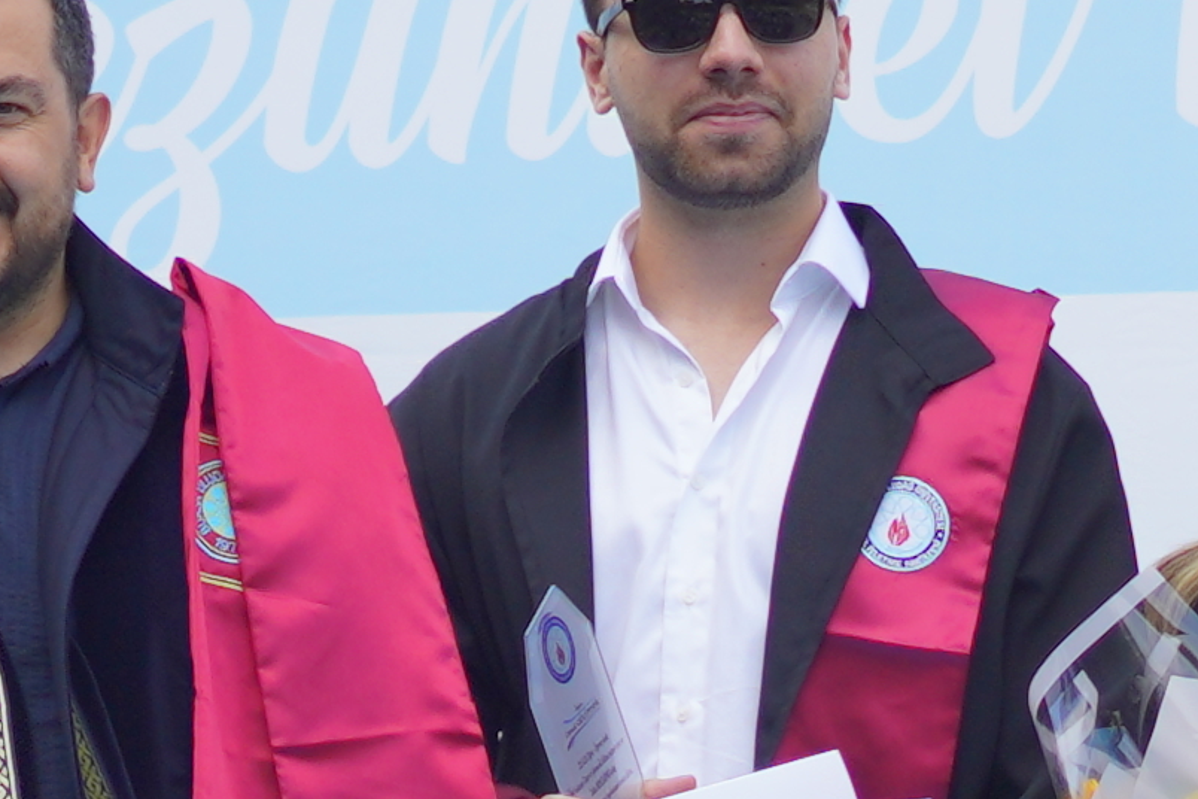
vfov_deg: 3.7
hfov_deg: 5.5
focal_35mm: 373
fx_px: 12412
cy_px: 534
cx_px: 297
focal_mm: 50
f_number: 1.8
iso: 100
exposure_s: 1/1600
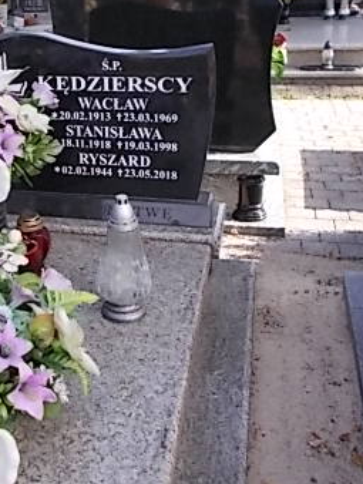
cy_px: 168
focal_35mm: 49
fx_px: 685
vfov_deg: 38.5
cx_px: 56
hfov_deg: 28.8
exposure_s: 1/200
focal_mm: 4.6
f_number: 3.2
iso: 80
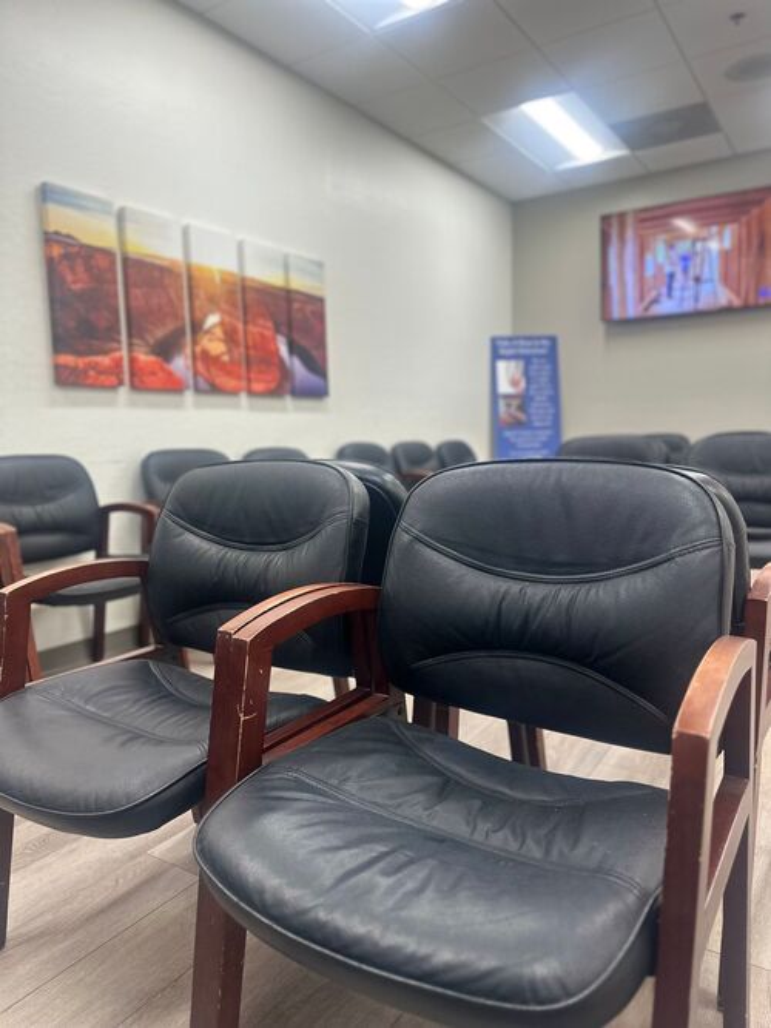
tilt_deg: -5.5
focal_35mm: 24
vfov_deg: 71.6
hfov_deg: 56.8
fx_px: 713
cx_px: 386
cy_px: 514
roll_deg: +0.0
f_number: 1.78
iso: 125
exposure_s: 1/120
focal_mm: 6.86
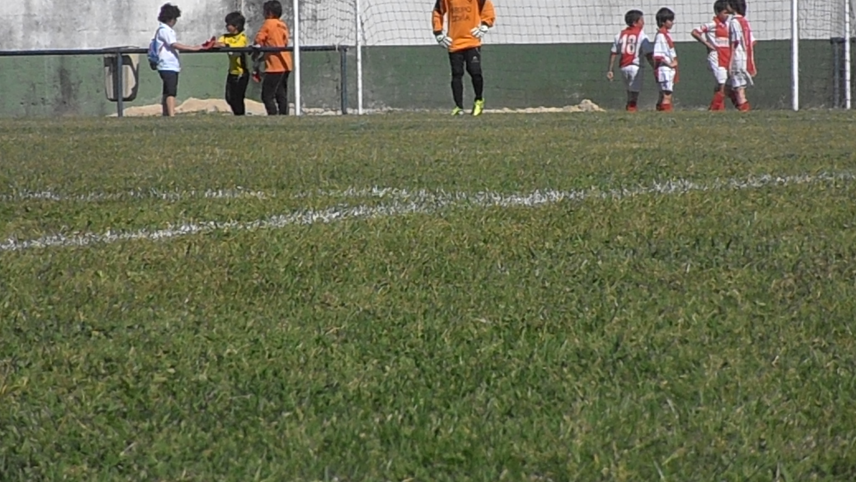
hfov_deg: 10.0
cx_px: 428
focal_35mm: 216
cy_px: 187
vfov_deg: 5.6
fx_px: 4902
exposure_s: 1/500
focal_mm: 35.05
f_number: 15
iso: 400
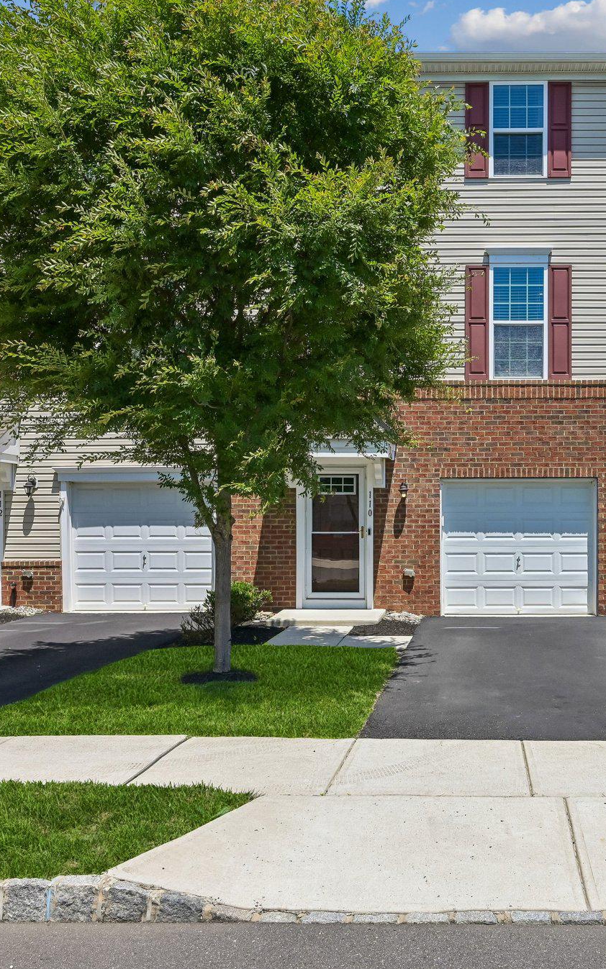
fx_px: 840
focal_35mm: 32
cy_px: 480
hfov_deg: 38.7
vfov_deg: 60.0
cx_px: 454
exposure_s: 1/800
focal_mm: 20.5
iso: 400
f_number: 11
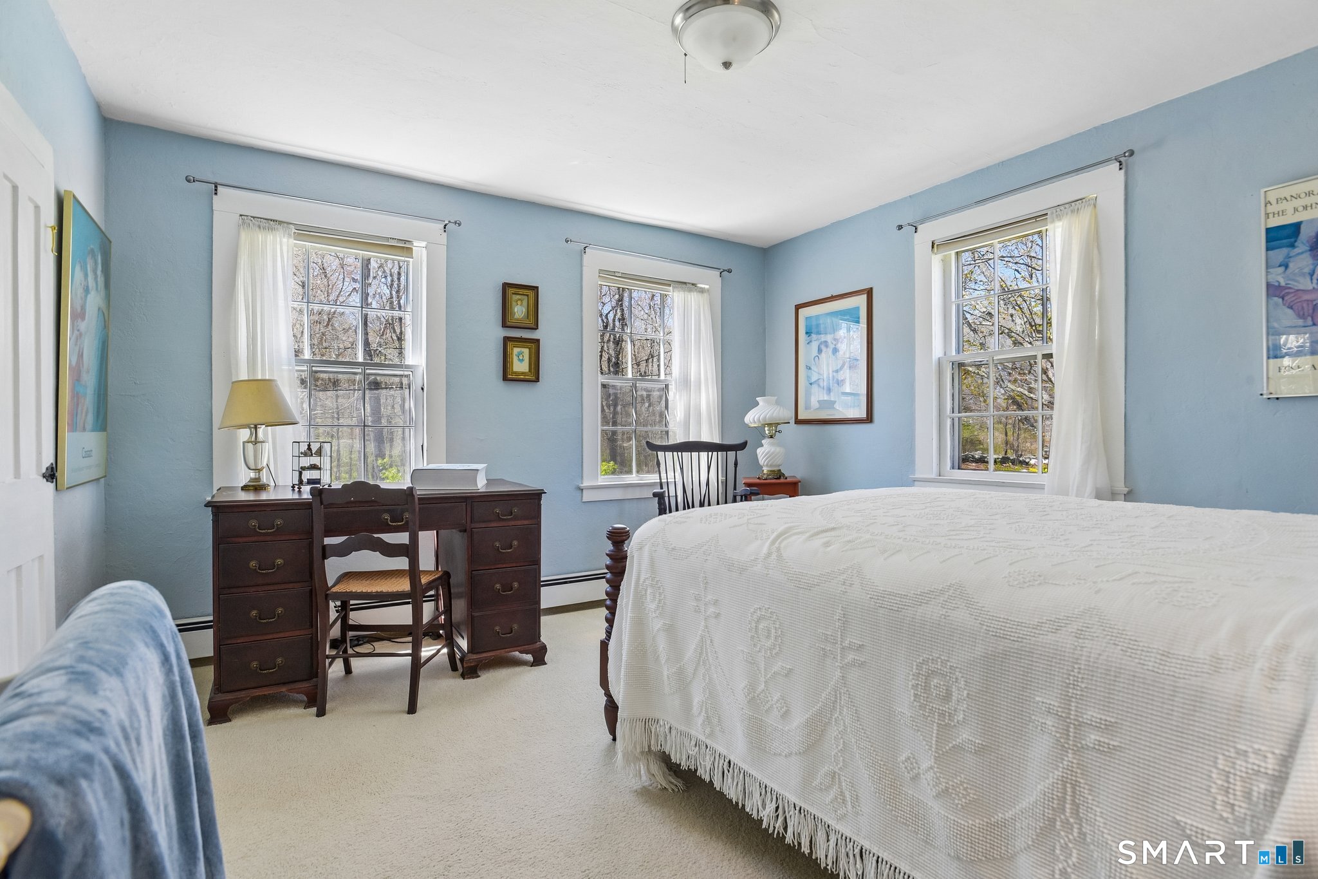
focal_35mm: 17
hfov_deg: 93.3
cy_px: 440
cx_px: 659
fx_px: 622
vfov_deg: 70.4
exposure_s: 1/60
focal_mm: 17
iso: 400
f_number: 11
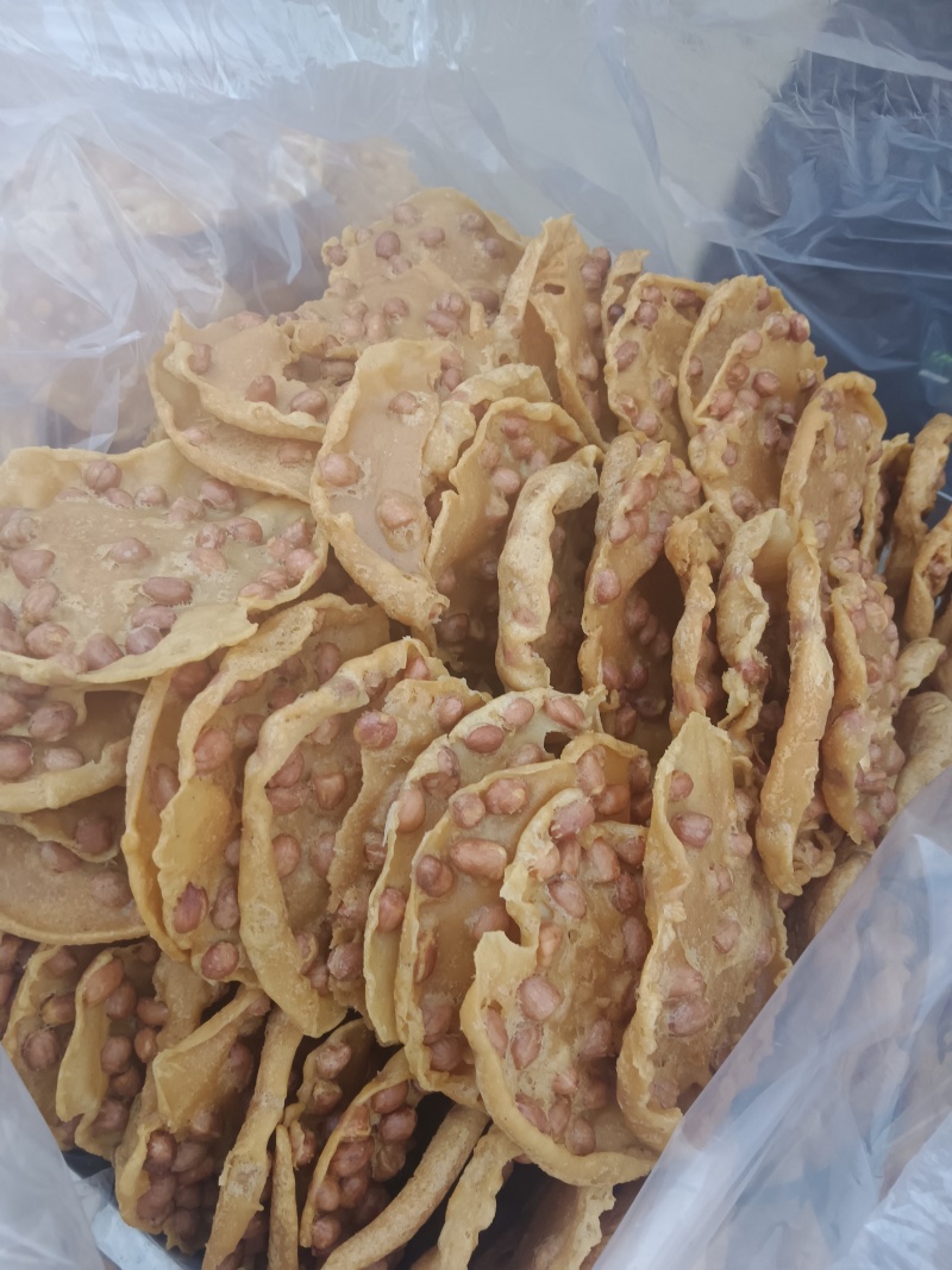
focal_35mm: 26
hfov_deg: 53.1
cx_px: 476
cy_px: 635
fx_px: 954
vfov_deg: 67.3
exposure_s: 1/50
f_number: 1.8
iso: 833
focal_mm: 3.96
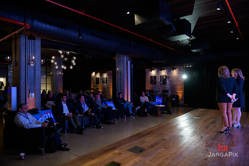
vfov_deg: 53.2
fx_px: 166
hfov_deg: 73.7
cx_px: 124
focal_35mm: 24
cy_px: 83
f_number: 3.2
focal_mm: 24
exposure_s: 1/200
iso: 1000
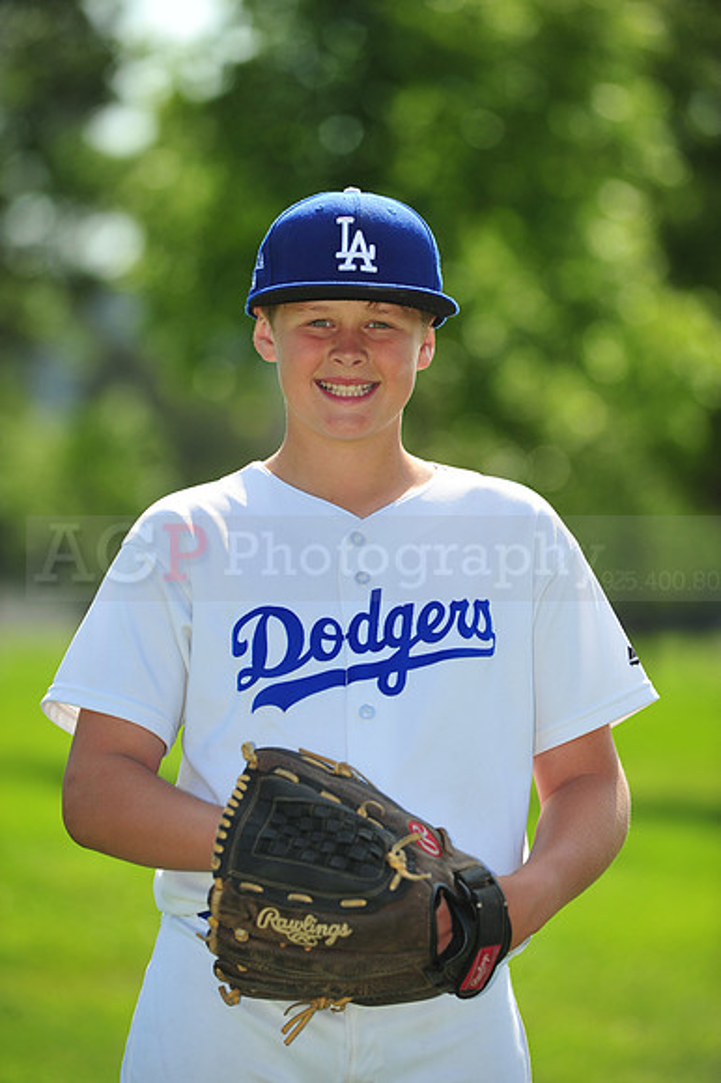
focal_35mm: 200
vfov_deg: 10.3
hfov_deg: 6.9
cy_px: 542
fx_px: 6015
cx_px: 360
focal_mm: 200
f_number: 4.5
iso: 320
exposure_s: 1/2000
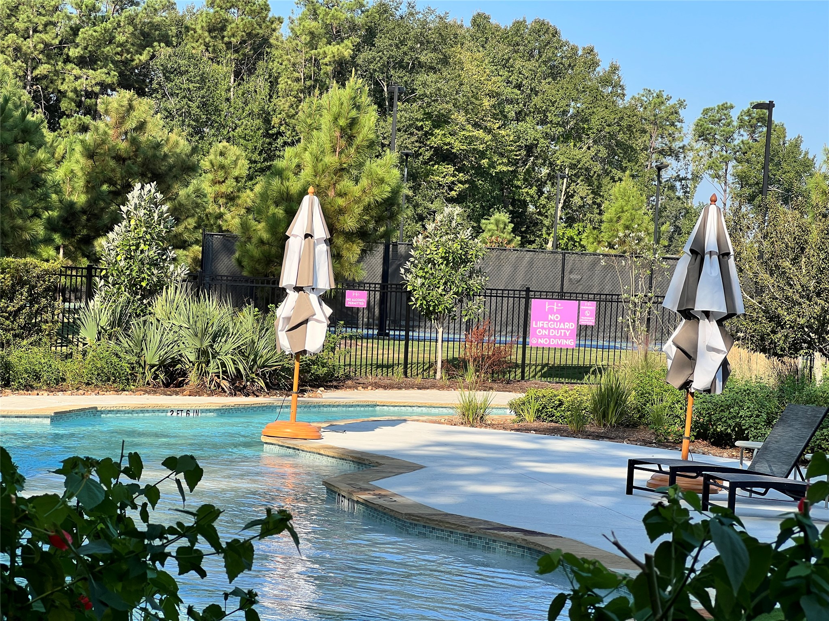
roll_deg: -3.6
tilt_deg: -0.8
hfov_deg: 25.3
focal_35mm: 77
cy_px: 310
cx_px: 414
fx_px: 1844
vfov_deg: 19.1
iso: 32
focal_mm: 9
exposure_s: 1/364
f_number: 2.8
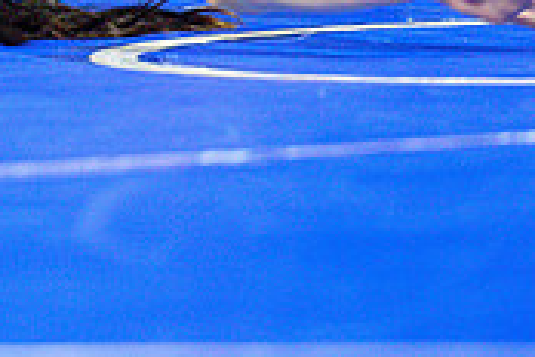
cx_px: -313
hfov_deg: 2.6
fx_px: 11947
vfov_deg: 1.7
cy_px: -107
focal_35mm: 804
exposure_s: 1/800
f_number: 2.8
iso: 3200
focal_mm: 200
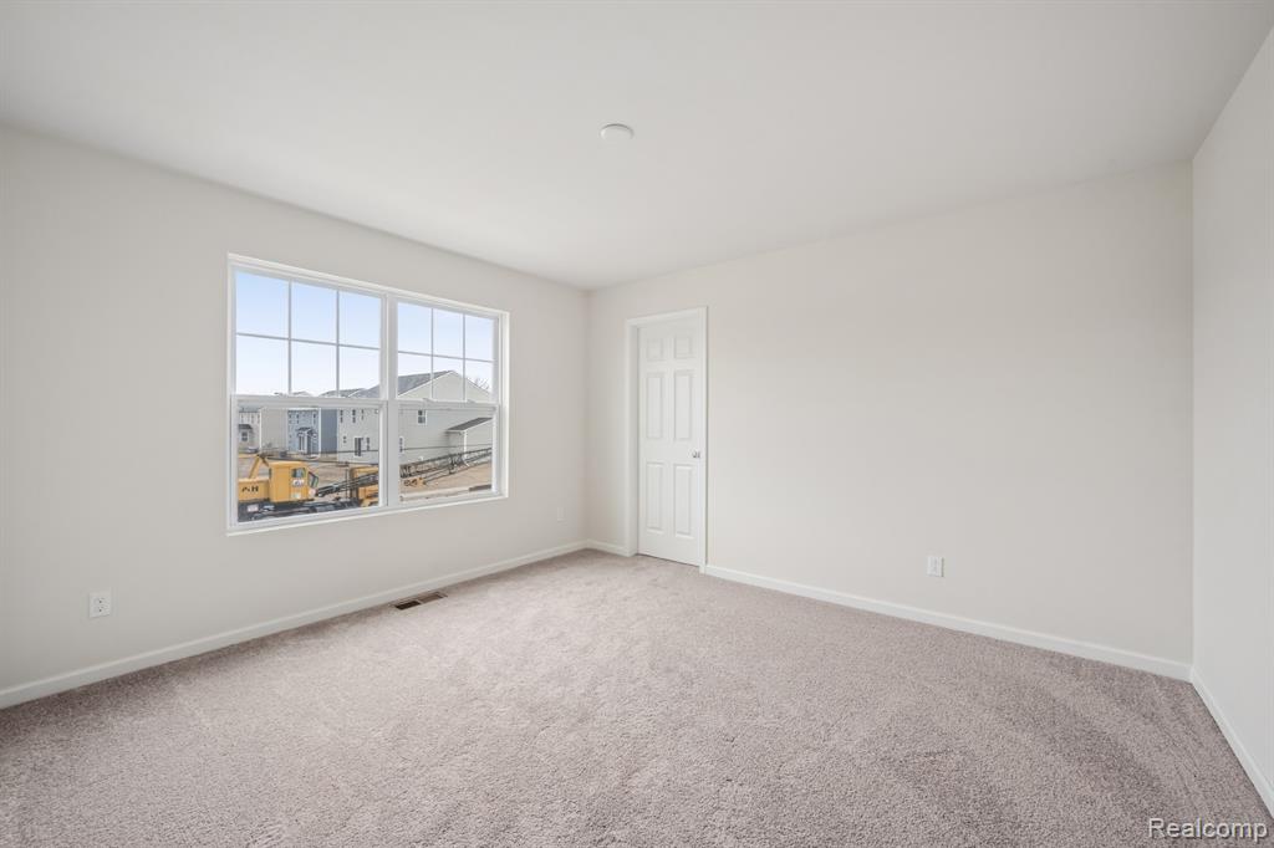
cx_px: 637
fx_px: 495
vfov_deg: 81.2
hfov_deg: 104.3
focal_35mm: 14
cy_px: 424
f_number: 9
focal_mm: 14
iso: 100
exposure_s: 1
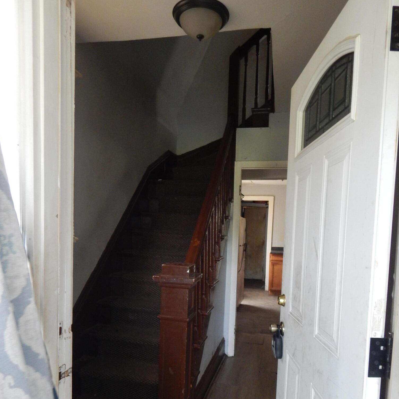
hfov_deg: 60.9
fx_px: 339
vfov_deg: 60.0
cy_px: 254
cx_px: 199
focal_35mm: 26
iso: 400
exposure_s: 1/50
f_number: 3
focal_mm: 4
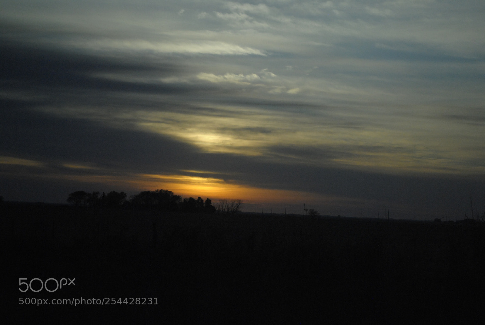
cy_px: 162
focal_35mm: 82
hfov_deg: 24.6
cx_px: 242
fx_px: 1113
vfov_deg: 16.6
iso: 800
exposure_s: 1/4000
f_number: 5.6
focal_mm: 55
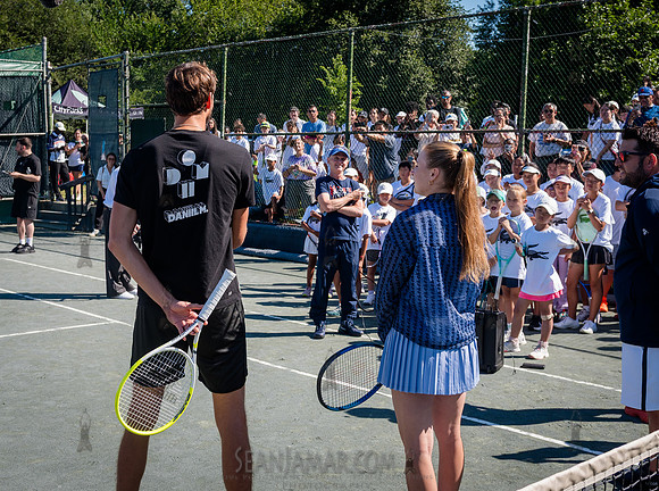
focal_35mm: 48
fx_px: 919
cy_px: 177
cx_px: 297
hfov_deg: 39.4
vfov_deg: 29.7
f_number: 5.6
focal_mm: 34
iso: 200
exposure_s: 1/500
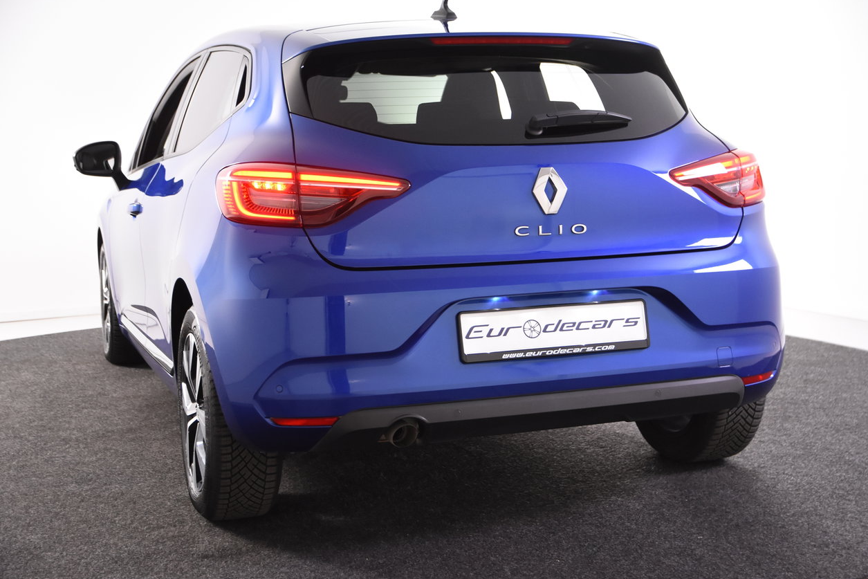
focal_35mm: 52
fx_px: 1254
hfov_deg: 38.2
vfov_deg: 26.0
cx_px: 432
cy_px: 286
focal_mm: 34
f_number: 4
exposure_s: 1/60
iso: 1600
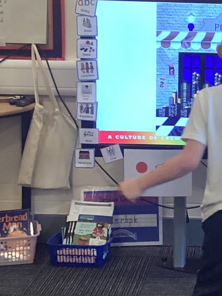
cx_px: 273
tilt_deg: -9.2
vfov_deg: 21.3
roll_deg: -1.6
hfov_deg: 15.4
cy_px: 121
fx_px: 787
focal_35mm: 92
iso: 160
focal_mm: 3.3
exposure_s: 1/60
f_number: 2.4
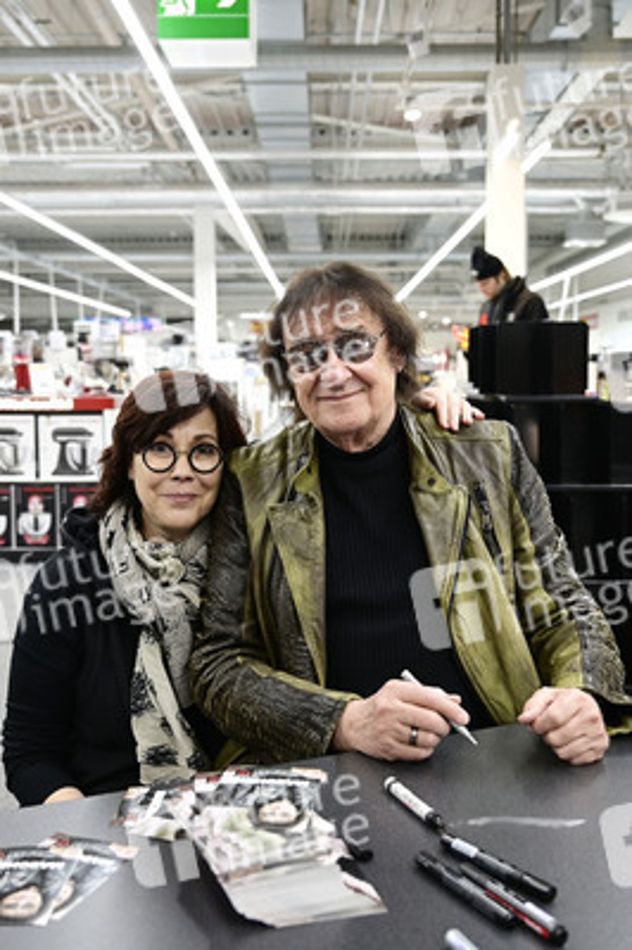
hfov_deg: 51.2
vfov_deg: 71.6
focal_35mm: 25
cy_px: 475
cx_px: 316
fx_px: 659
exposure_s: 1/200
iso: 800
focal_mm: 25
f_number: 2.8
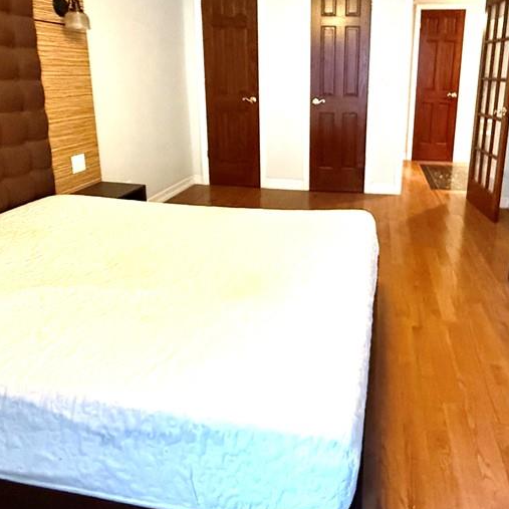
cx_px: 317
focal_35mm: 25
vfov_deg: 61.3
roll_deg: -1.4
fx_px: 416
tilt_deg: -13.7
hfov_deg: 62.1
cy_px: 167
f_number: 2.2
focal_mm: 2.22
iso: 800
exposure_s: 1/60
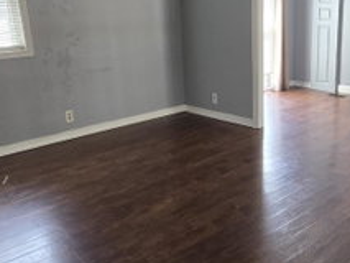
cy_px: 113
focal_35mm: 39
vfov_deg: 36.8
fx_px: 395
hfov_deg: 46.6
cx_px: 249
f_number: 2.2
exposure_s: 1/60
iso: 100
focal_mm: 2.2
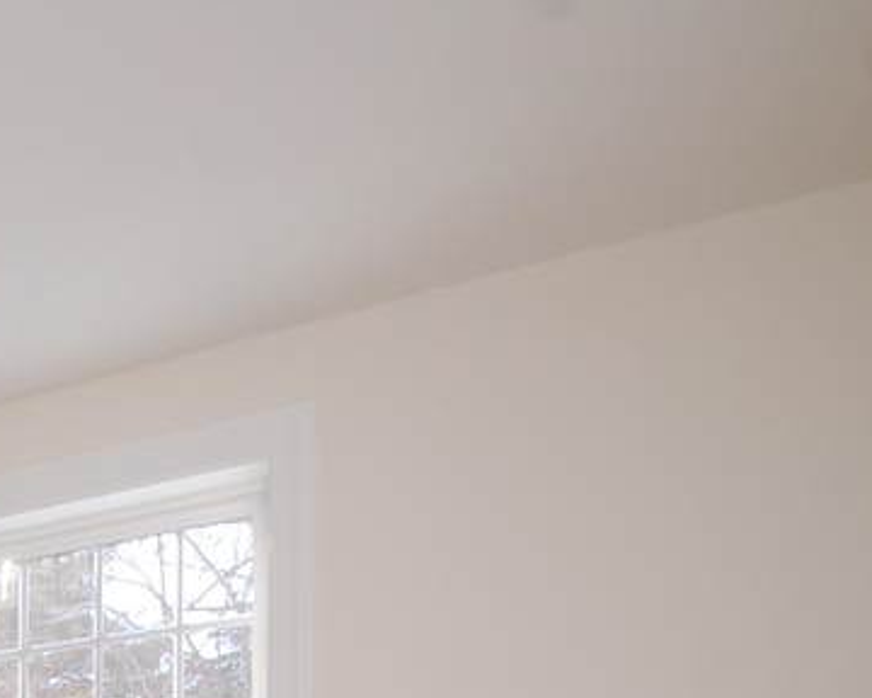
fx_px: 1290
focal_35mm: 50
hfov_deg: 30.4
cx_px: -228
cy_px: 983
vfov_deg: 24.8
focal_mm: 10
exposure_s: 1/125
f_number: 5.6
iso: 400
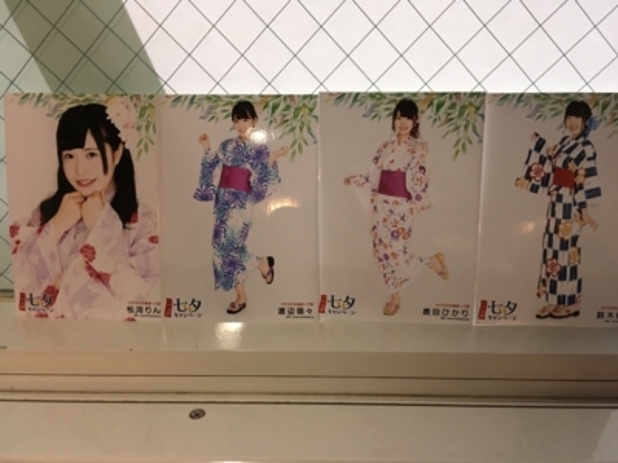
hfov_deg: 61.7
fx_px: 518
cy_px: 232
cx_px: 309
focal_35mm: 29
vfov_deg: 48.2
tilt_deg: -20.5
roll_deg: +0.4
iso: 64
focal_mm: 4.15
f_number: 2.2
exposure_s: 1/30
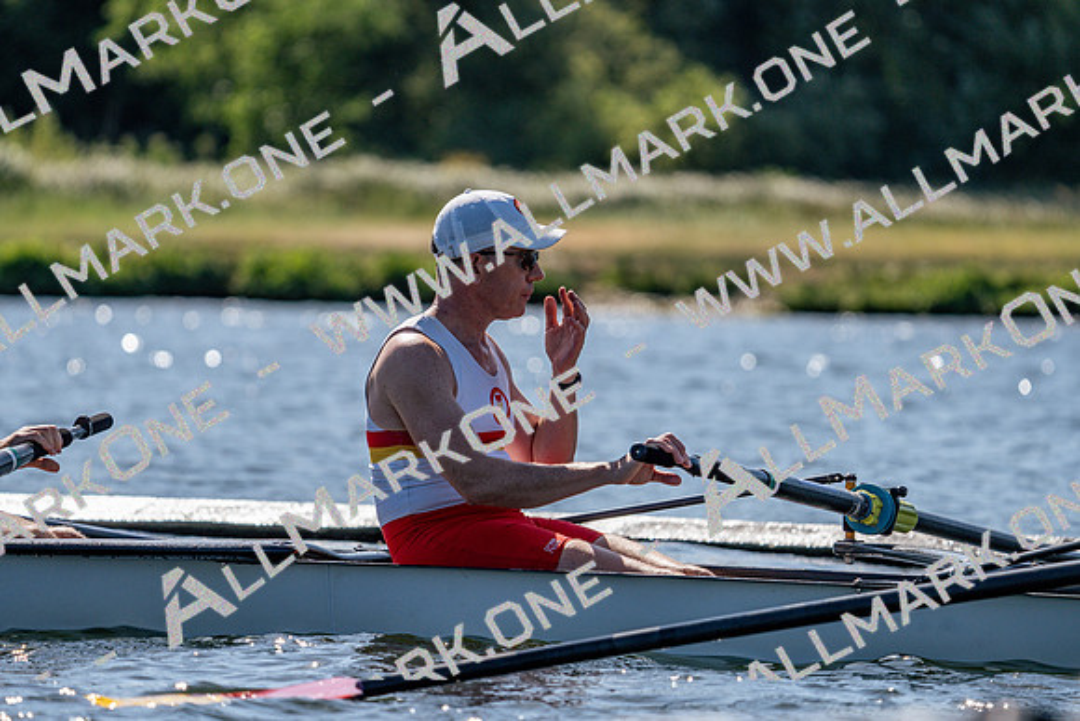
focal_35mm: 344
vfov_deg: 4.0
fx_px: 10322
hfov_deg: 6.0
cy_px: 360
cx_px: 540
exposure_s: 1/2000
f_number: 6.3
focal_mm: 344
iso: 200
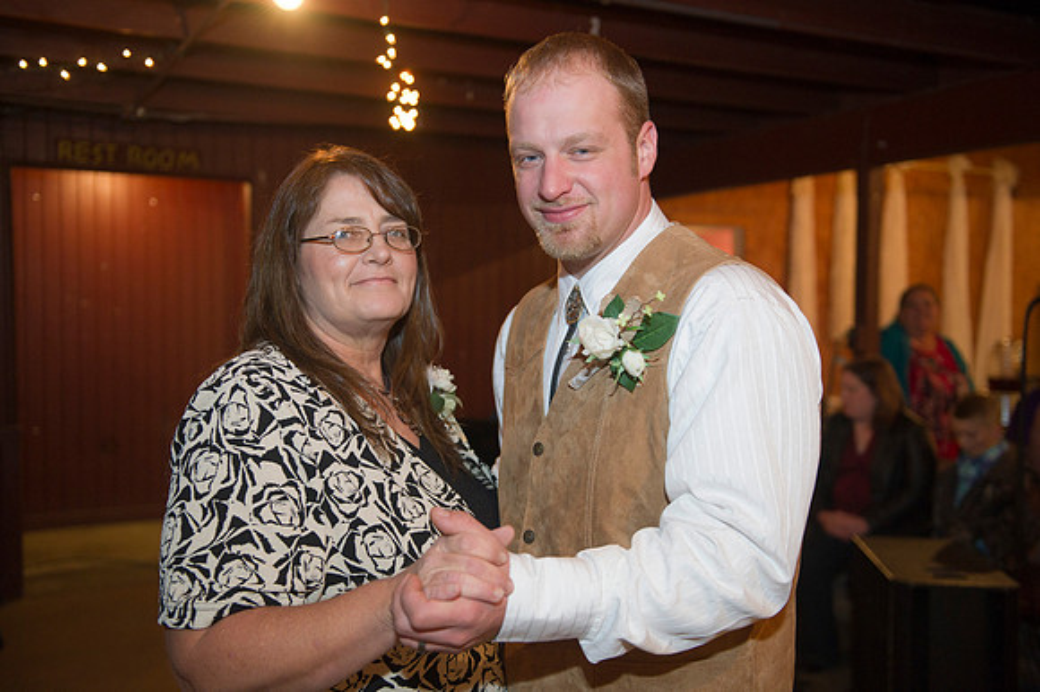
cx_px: 520
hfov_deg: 53.2
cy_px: 346
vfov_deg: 36.8
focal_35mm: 36
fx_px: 1039
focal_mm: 36
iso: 1600
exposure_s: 1/80
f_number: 2.8
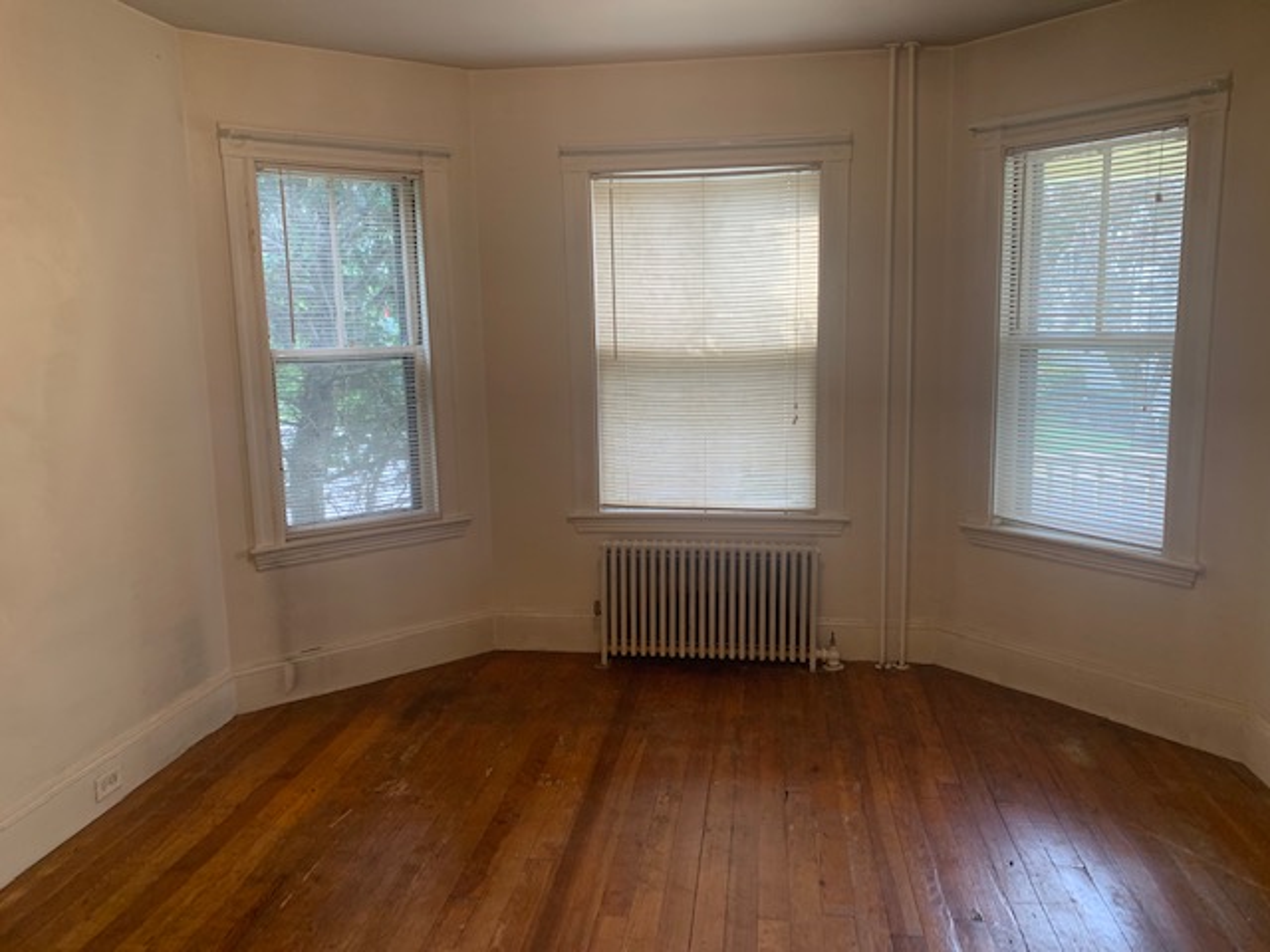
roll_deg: +0.2
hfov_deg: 67.3
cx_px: 635
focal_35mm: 26
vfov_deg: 53.1
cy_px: 476
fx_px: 954
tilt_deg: -11.2
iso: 64
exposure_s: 1/60
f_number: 1.8
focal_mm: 4.25
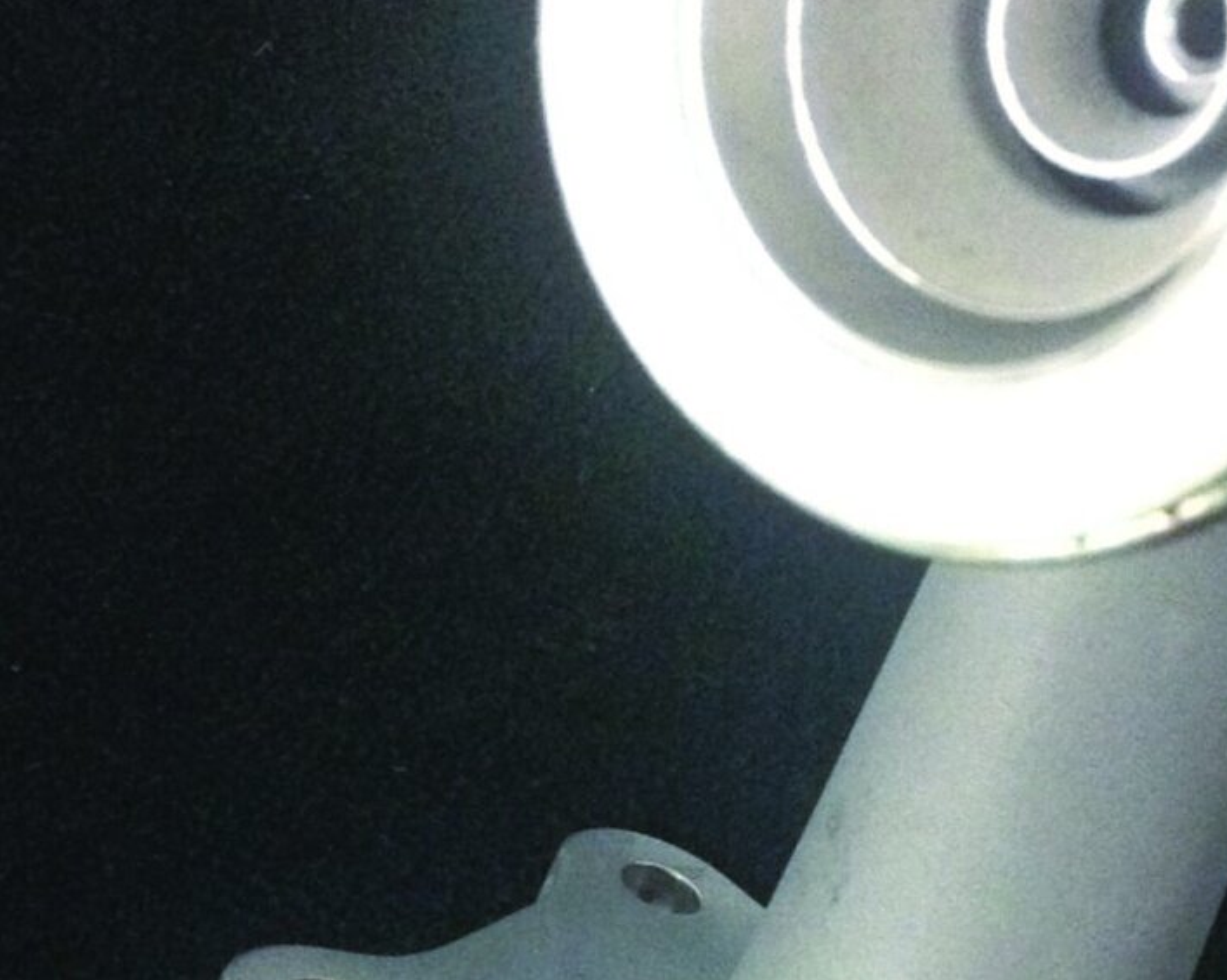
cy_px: 1216
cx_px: 672
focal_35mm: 116
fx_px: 4211
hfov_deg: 16.6
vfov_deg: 12.9
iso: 400
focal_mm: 4.28
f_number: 2.4
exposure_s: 1/15
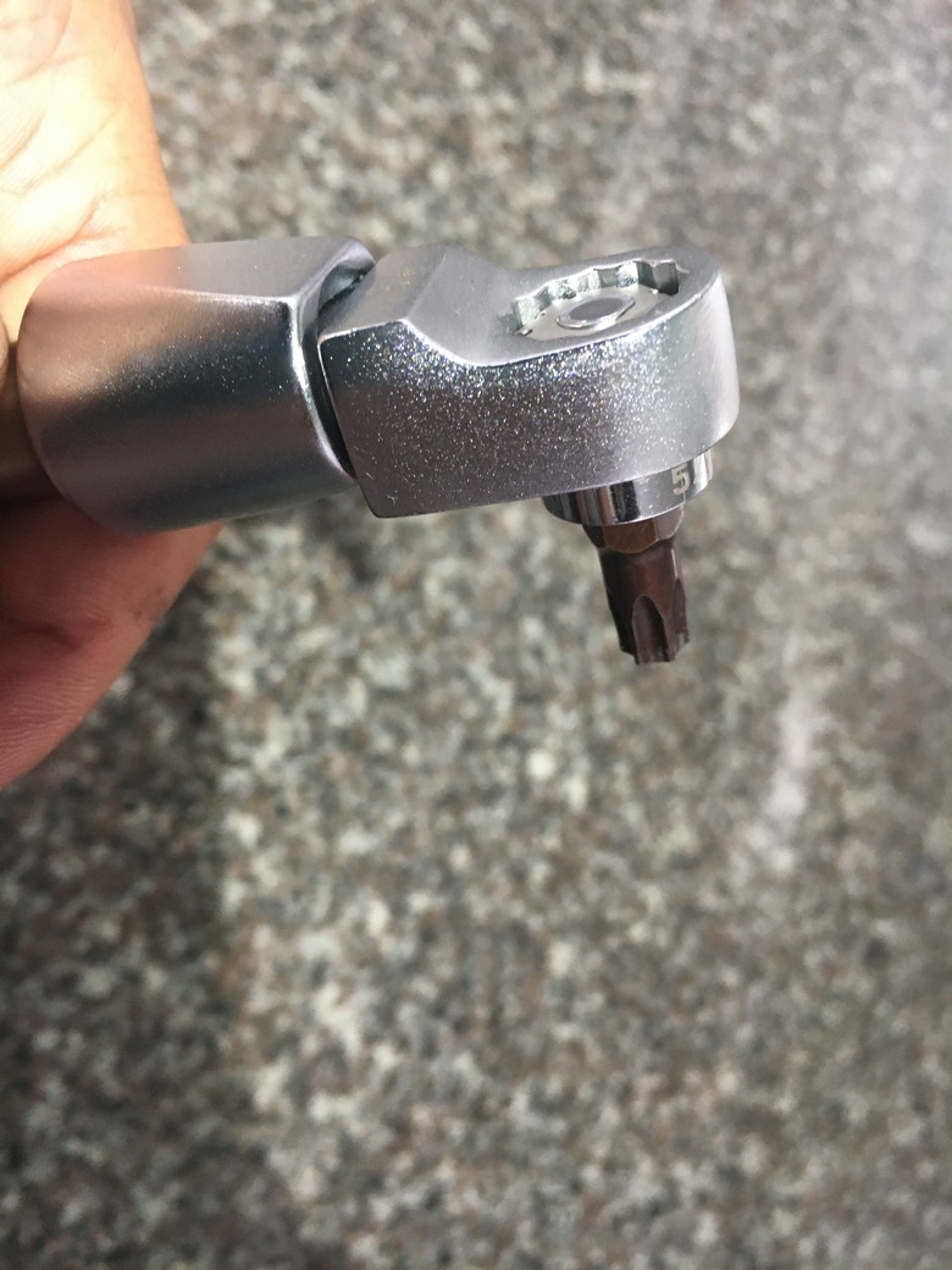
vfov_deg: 61.7
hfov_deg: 48.2
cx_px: 476
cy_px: 635
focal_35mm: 29
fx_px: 1063
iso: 125
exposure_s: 1/30
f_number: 2.2
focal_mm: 4.15
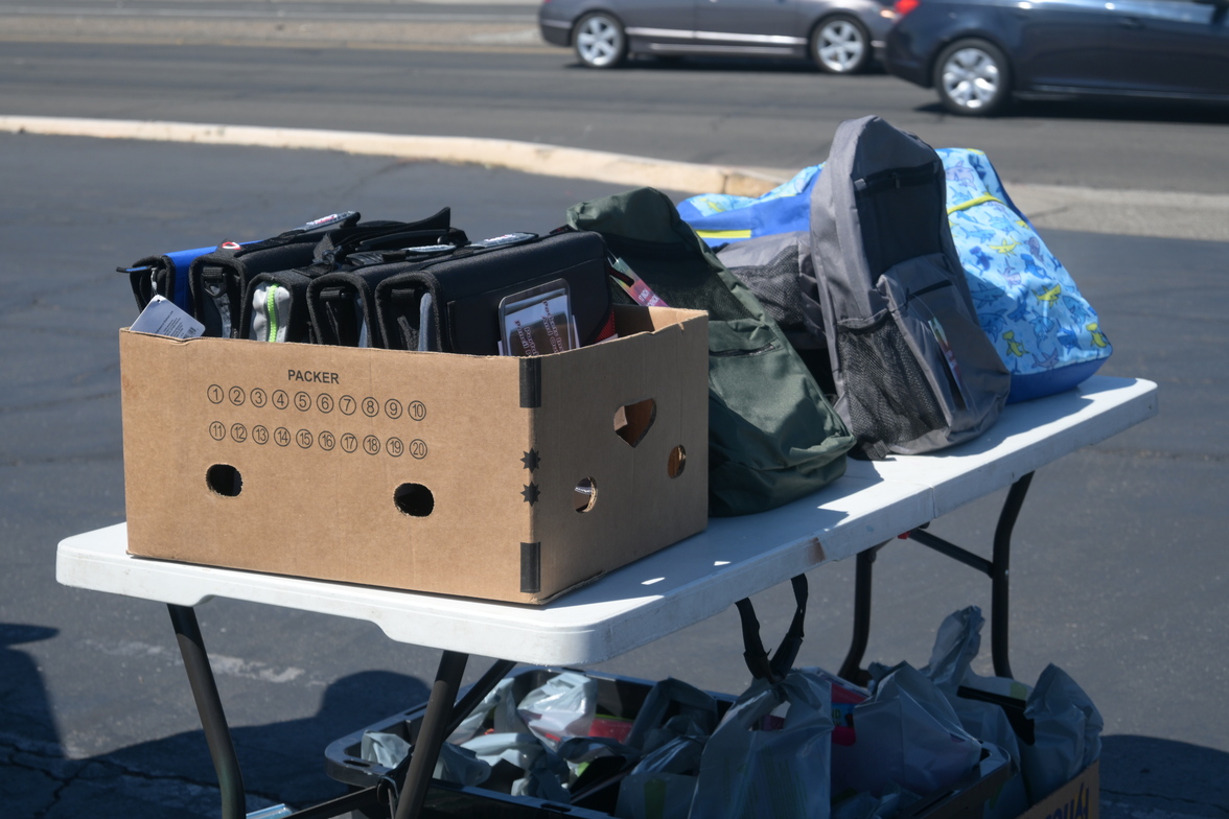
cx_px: 614
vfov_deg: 18.2
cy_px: 410
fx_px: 2560
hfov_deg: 27.0
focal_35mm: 75
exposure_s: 1/400
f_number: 6.3
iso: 100
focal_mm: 50
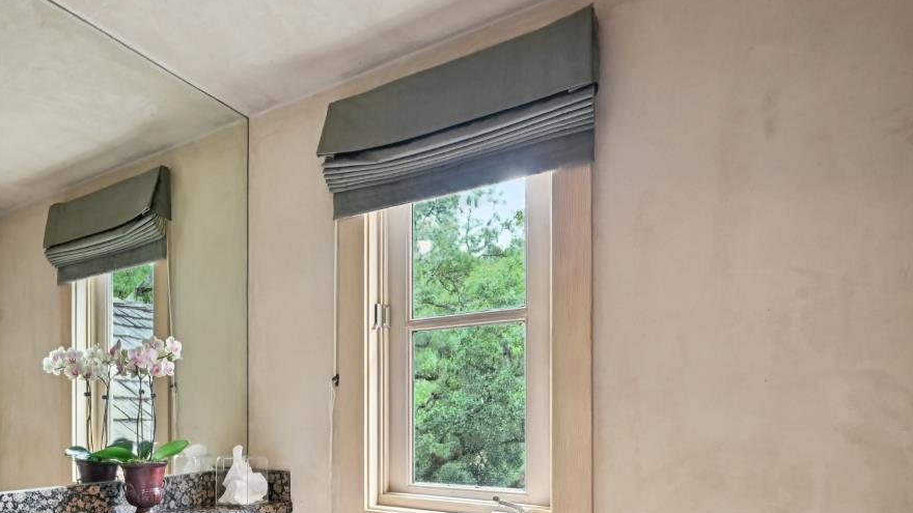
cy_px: 412
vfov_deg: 43.7
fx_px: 605
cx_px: 265
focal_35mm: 25
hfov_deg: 70.6
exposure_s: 1/15
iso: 1600
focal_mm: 14
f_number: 9
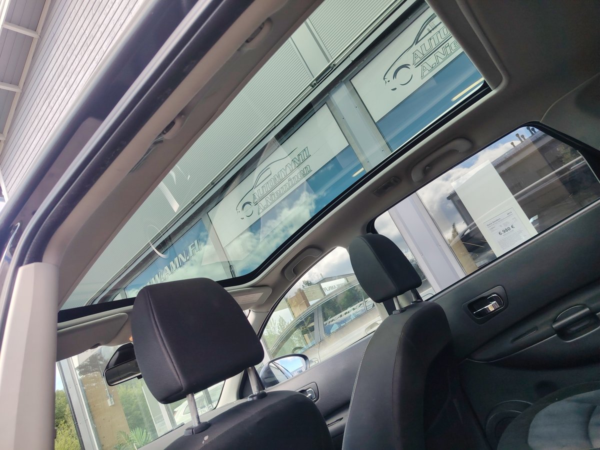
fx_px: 416
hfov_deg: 71.6
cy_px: 225
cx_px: 300
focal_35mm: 24
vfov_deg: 56.8
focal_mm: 5.25
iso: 100
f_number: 1.75
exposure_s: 1/164
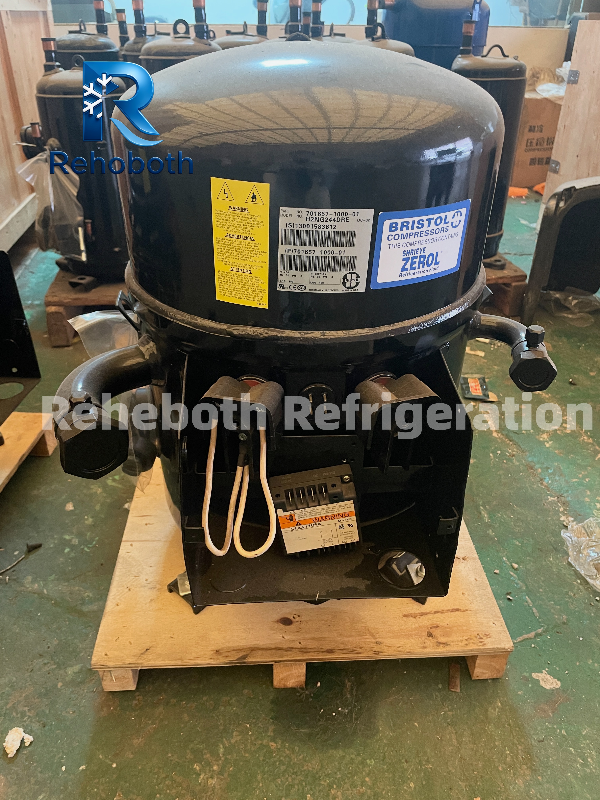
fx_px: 601
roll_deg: +0.2
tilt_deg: -31.7
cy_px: 400
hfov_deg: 53.1
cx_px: 300
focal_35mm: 26
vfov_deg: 67.3
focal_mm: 4.2
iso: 640
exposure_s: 1/30
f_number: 1.6
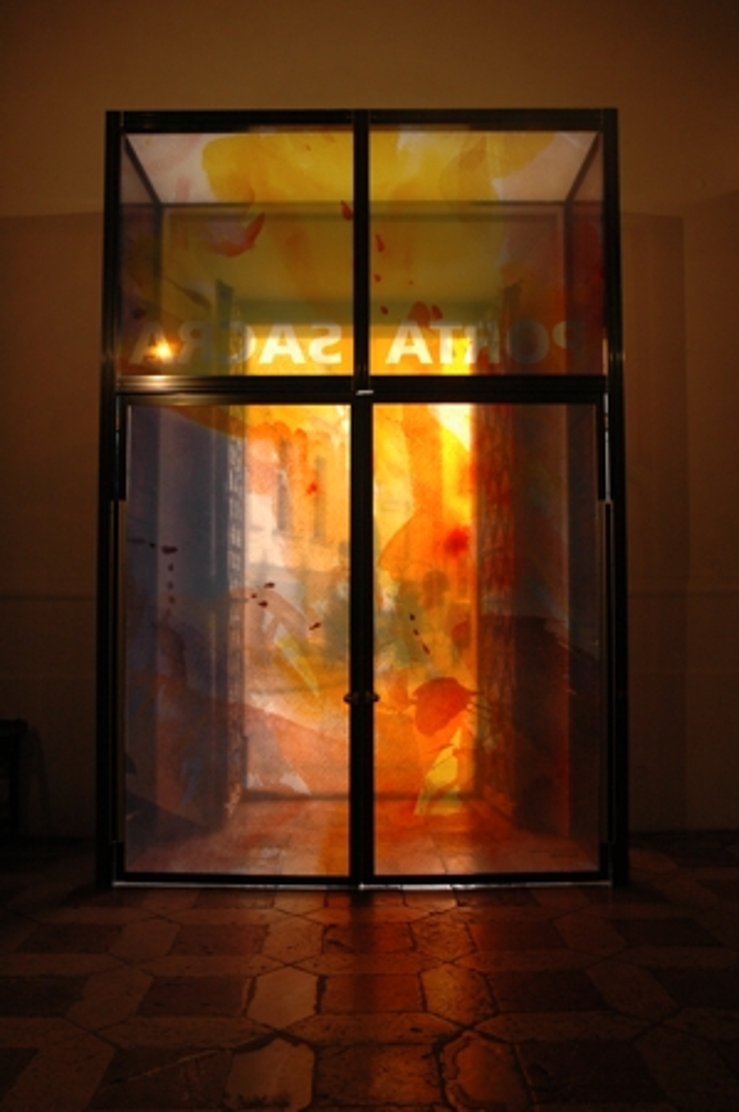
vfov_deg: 57.3
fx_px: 1018
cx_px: 370
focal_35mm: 33
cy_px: 556
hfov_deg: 39.9
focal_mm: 22
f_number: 5.6
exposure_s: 1/125
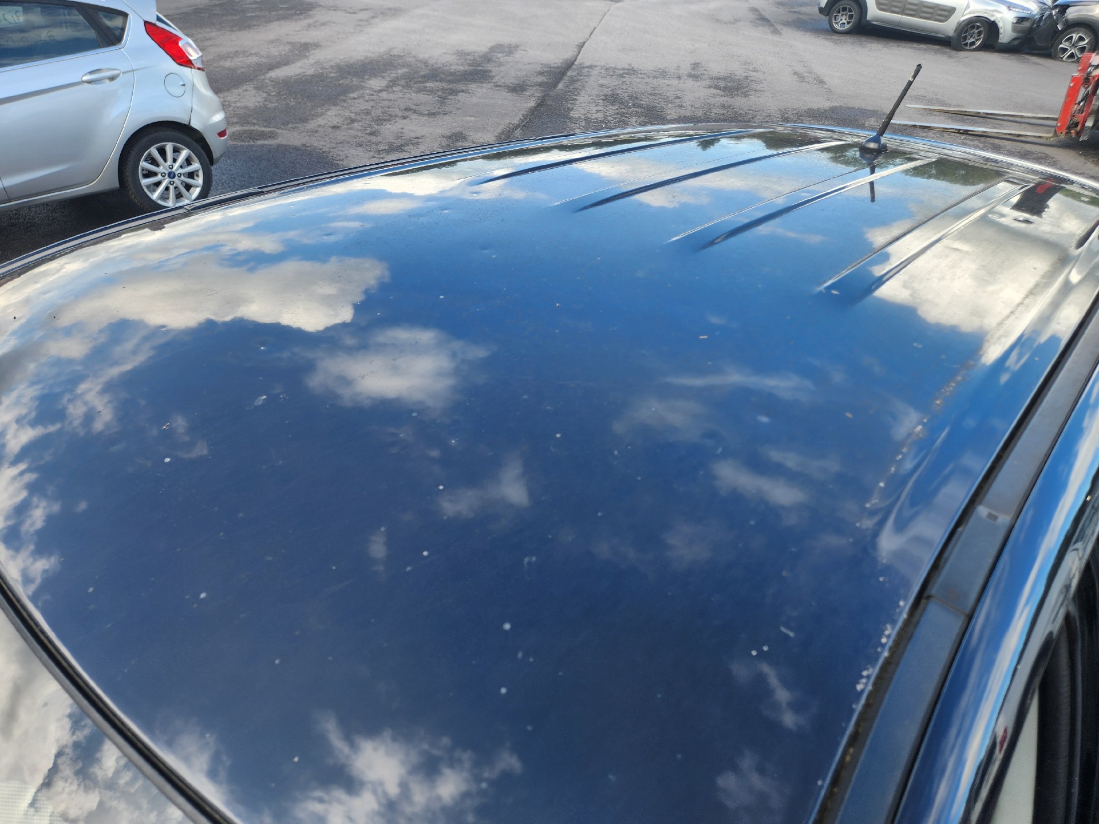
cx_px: 550
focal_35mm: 23
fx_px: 730
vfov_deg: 58.9
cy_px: 412
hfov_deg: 73.9
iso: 20
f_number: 1.8
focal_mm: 5.4
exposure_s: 1/250
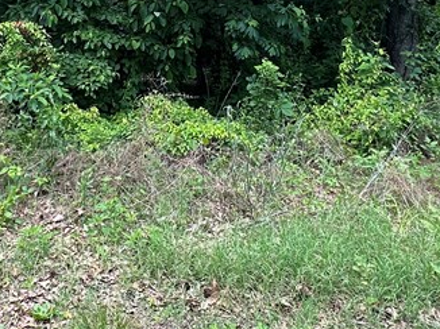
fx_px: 559
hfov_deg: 41.5
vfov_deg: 31.1
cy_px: 22
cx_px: 103
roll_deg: -1.6
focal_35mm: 44
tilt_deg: -1.1
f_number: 2.2
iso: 40
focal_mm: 2.22
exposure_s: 1/166
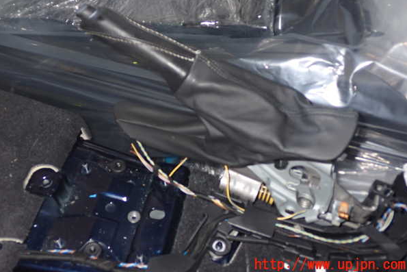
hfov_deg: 45.4
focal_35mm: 43
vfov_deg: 31.2
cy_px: 119
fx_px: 486
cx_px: 204
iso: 250
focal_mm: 7.31
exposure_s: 1/40
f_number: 2.8
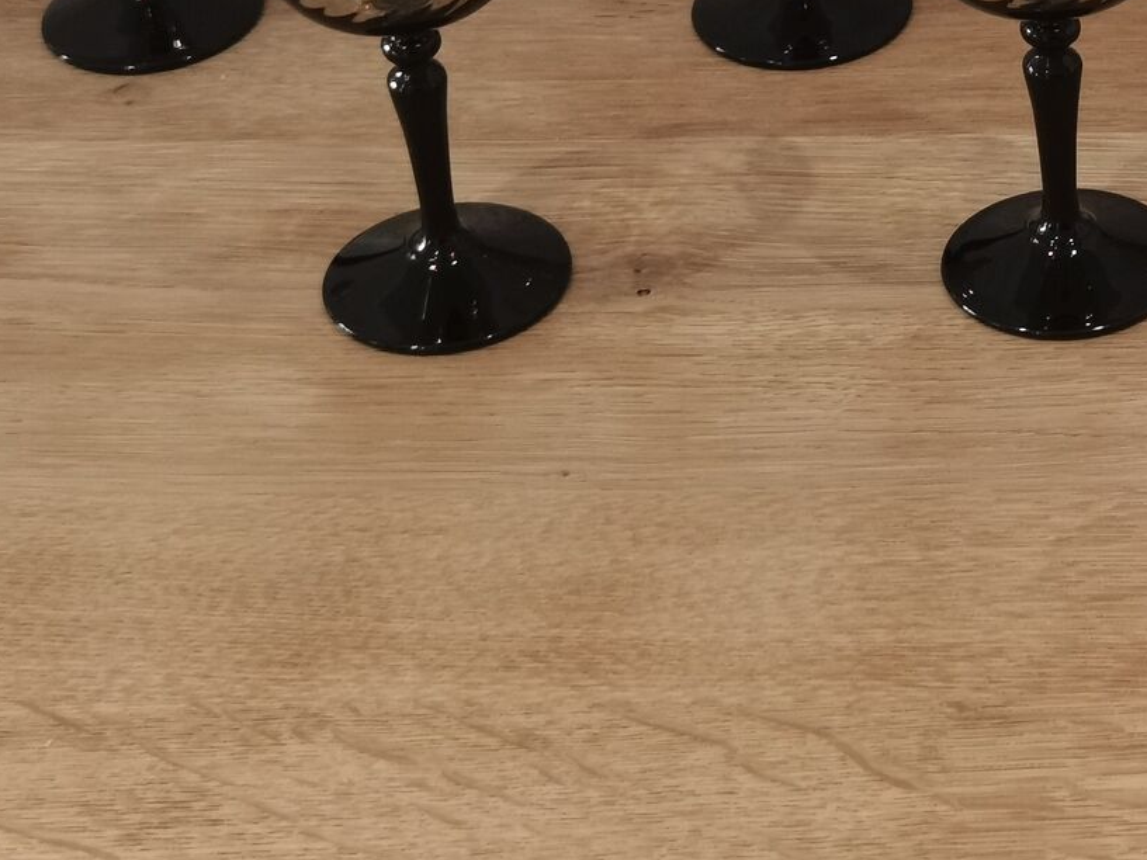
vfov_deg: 14.8
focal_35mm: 98
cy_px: -38
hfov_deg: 19.4
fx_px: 3247
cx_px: 1186
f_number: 1.9
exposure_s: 1/100
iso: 100
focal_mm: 6.71
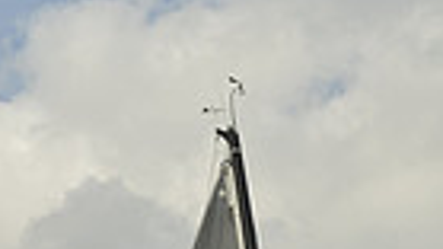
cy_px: 862
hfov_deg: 7.1
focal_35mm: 305
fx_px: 3581
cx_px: 403
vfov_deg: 3.8
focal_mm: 70
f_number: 5.6
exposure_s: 1/1250
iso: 200
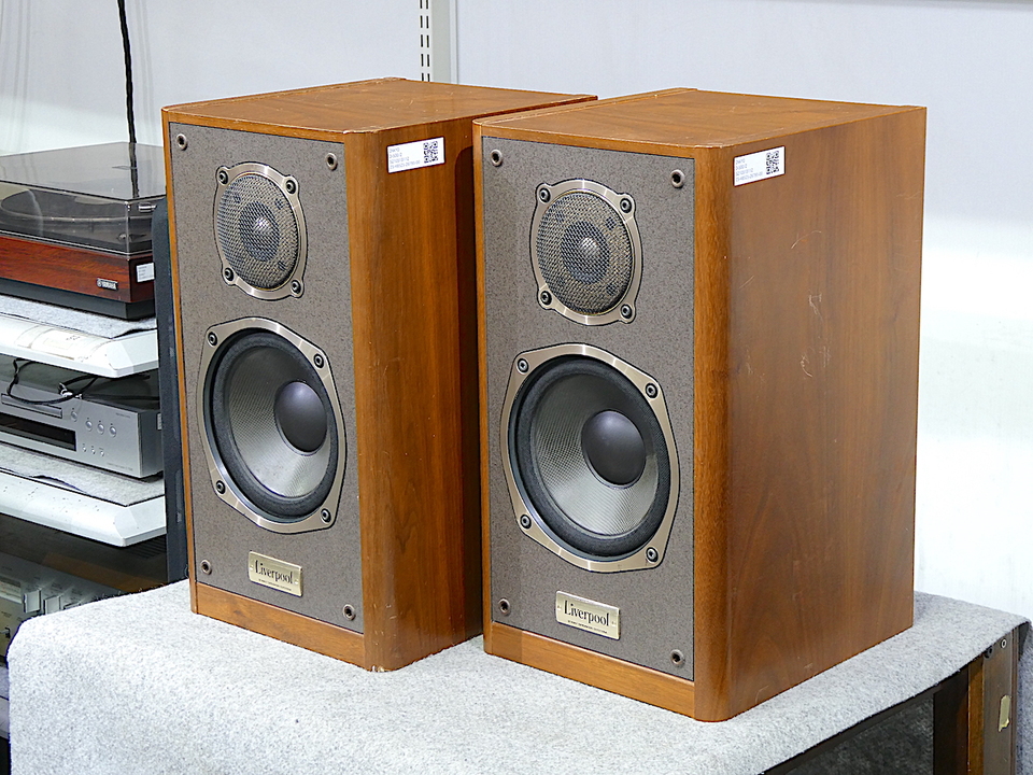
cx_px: 516
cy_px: 388
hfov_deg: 27.8
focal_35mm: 70
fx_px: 2089
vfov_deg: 21.0
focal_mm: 12.5
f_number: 4.5
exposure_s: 1/3.2
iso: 200
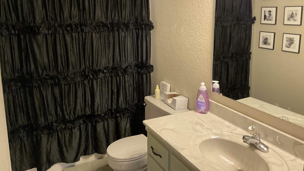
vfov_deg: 36.3
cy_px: 57
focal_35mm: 32
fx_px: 258
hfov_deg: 61.0
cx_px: 150
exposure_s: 1/60
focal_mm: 3
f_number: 1.8
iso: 200
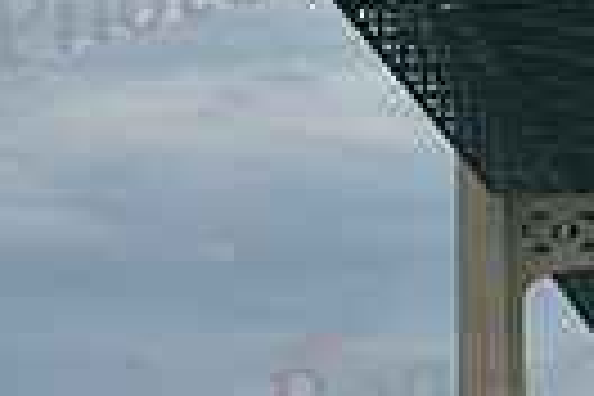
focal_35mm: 307
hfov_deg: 6.6
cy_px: 124
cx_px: 855
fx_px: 5065
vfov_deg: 4.5
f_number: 13
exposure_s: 1/800
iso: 250
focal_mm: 70
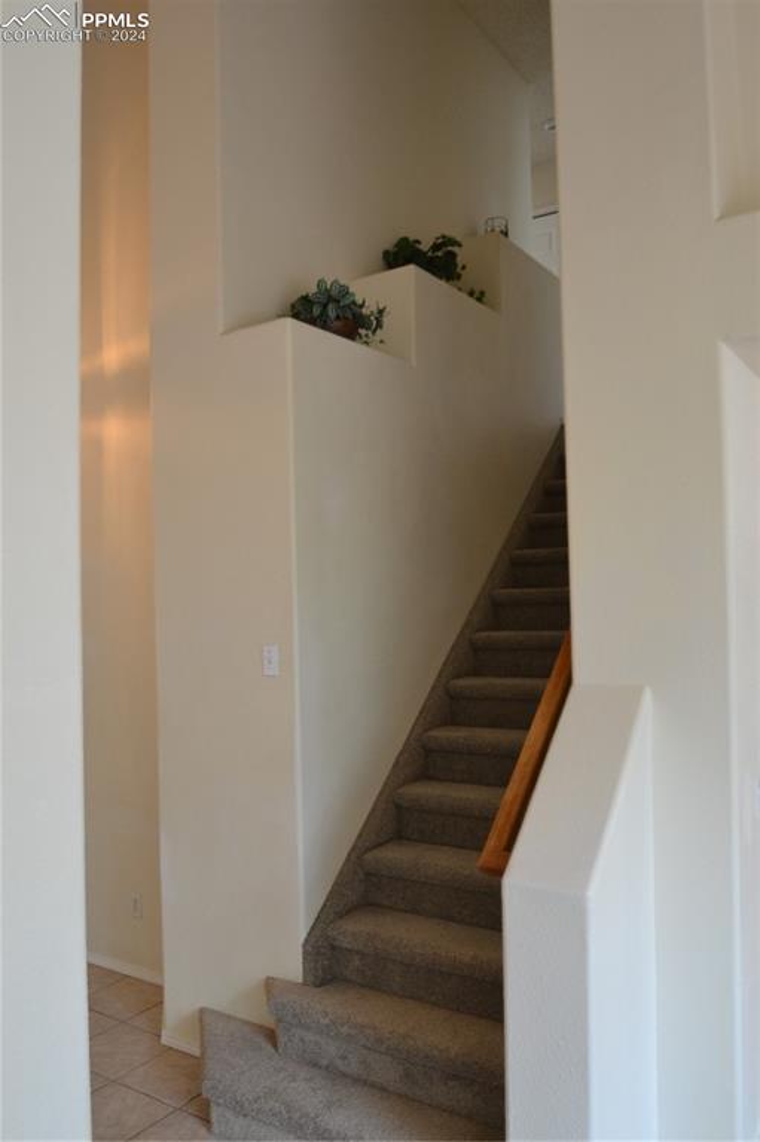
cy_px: 571
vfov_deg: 64.6
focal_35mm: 28
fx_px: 904
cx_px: 380
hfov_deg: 45.6
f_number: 4.2
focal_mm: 19
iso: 800
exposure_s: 1/60
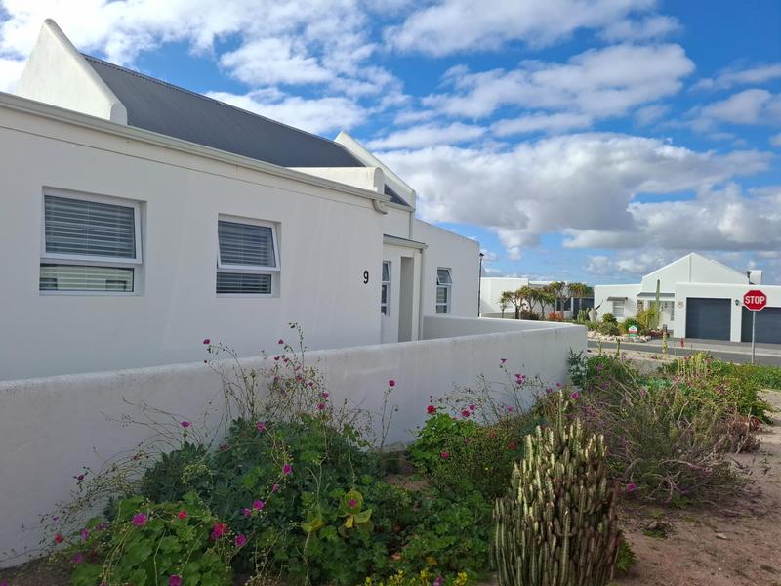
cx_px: 390
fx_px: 519
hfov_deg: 73.9
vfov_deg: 58.9
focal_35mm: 23
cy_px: 293
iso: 50
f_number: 1.8
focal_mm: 5.54
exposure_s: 1/1984
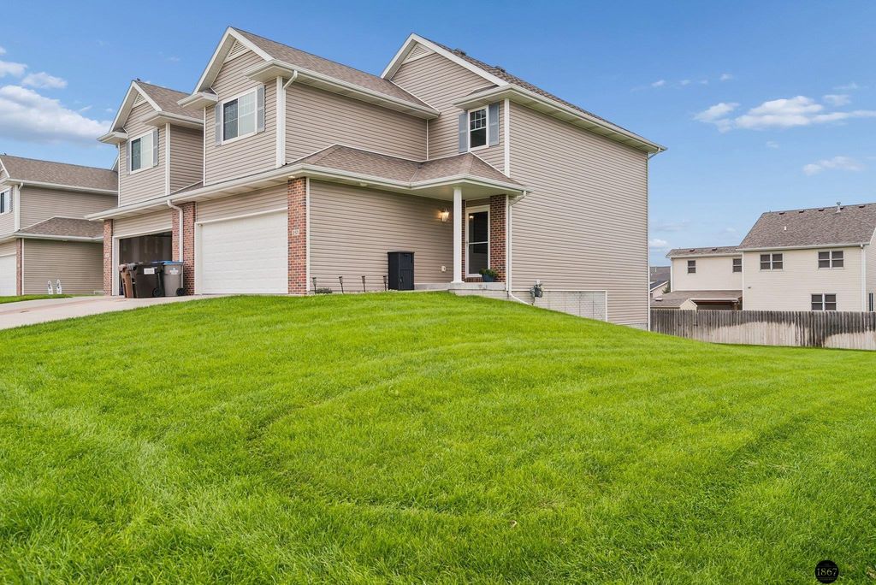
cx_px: 438
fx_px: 609
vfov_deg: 51.3
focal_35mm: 25
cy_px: 292
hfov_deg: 71.5
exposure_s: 1/30
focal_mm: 25
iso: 200
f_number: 8
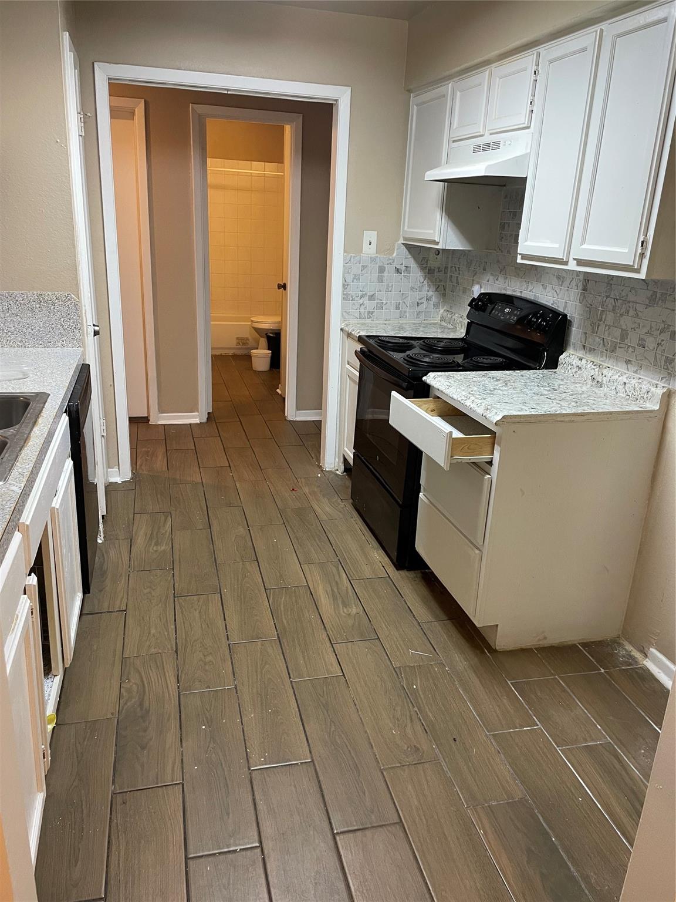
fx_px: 677
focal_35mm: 26
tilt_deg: -19.5
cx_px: 338
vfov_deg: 67.3
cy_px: 451
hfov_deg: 53.1
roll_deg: -3.0
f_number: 1.6
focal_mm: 4.2
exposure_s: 1/60
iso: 160
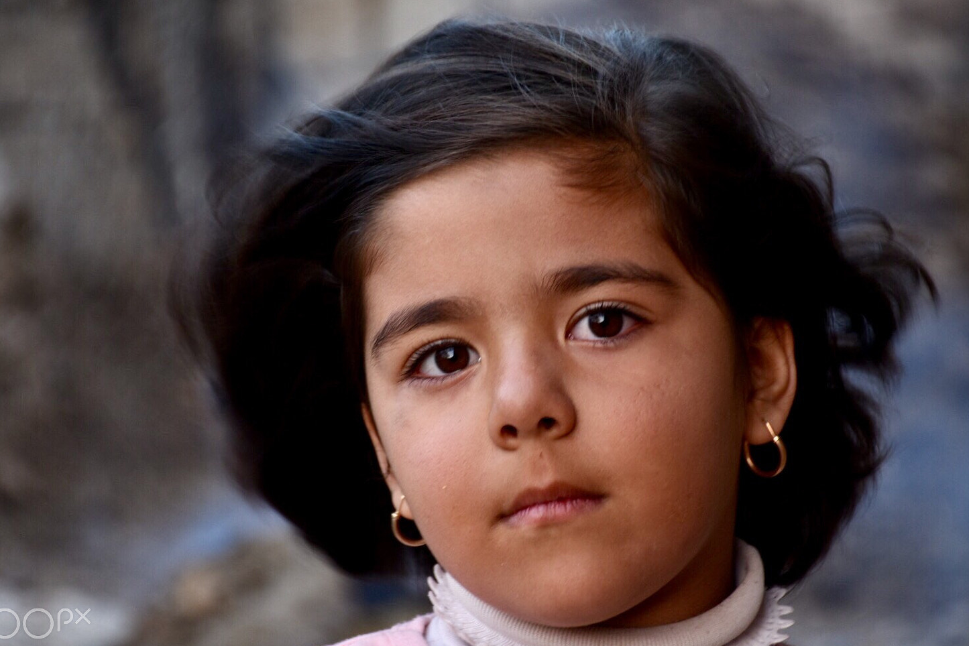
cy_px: 354
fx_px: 5007
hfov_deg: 11.1
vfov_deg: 7.4
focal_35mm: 186
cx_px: 461
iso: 320
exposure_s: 1/20
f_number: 5.6
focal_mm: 112
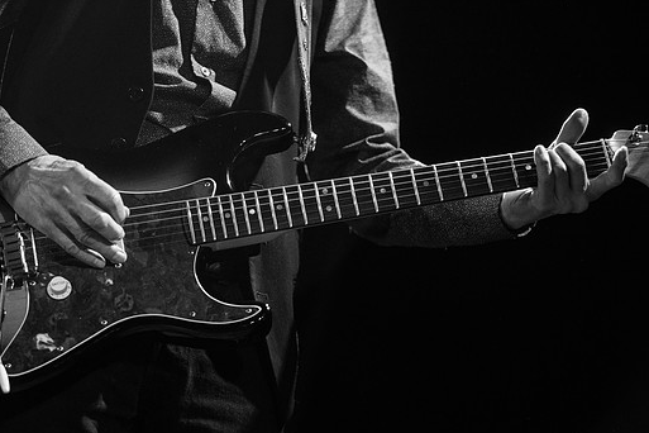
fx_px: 2037
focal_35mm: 113
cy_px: 241
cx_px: 320
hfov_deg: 18.1
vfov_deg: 12.1
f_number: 3.2
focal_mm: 100
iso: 2000
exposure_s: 1/200
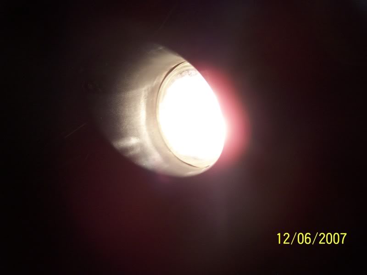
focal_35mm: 59
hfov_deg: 32.7
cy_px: 138
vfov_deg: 24.8
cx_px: 184
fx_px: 626
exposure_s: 1/20
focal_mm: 9.8
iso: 140
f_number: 3.1
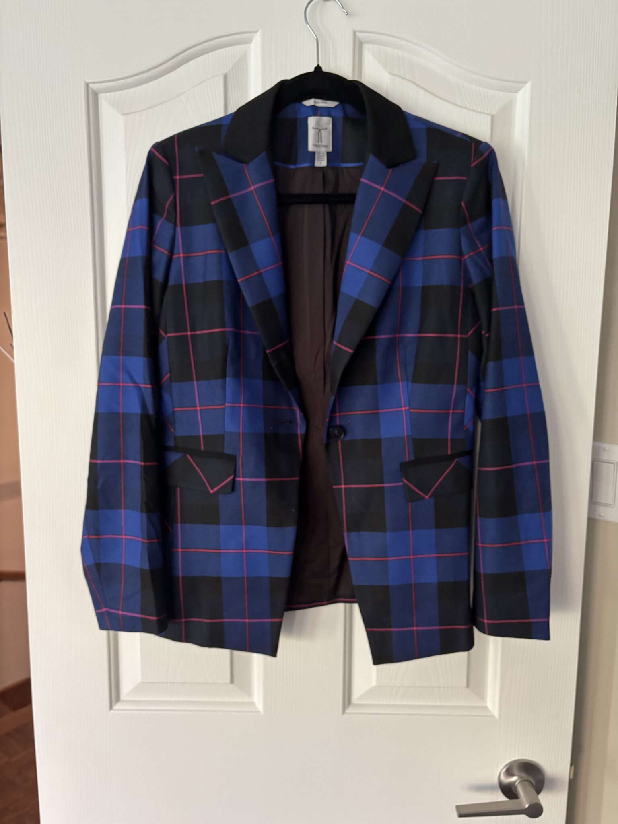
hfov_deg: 53.1
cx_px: 309
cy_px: 412
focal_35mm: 26
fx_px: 619
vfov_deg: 67.3
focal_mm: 5.96
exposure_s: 1/32
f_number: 1.6
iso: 640
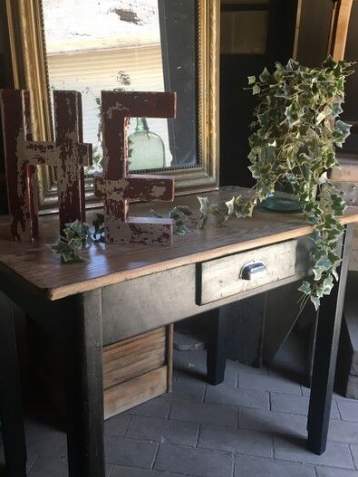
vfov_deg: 55.3
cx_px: 161
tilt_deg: -16.9
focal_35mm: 33
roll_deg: +0.6
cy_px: 253
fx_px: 455
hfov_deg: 42.9
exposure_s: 1/33
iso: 50
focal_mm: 4.15
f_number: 2.2
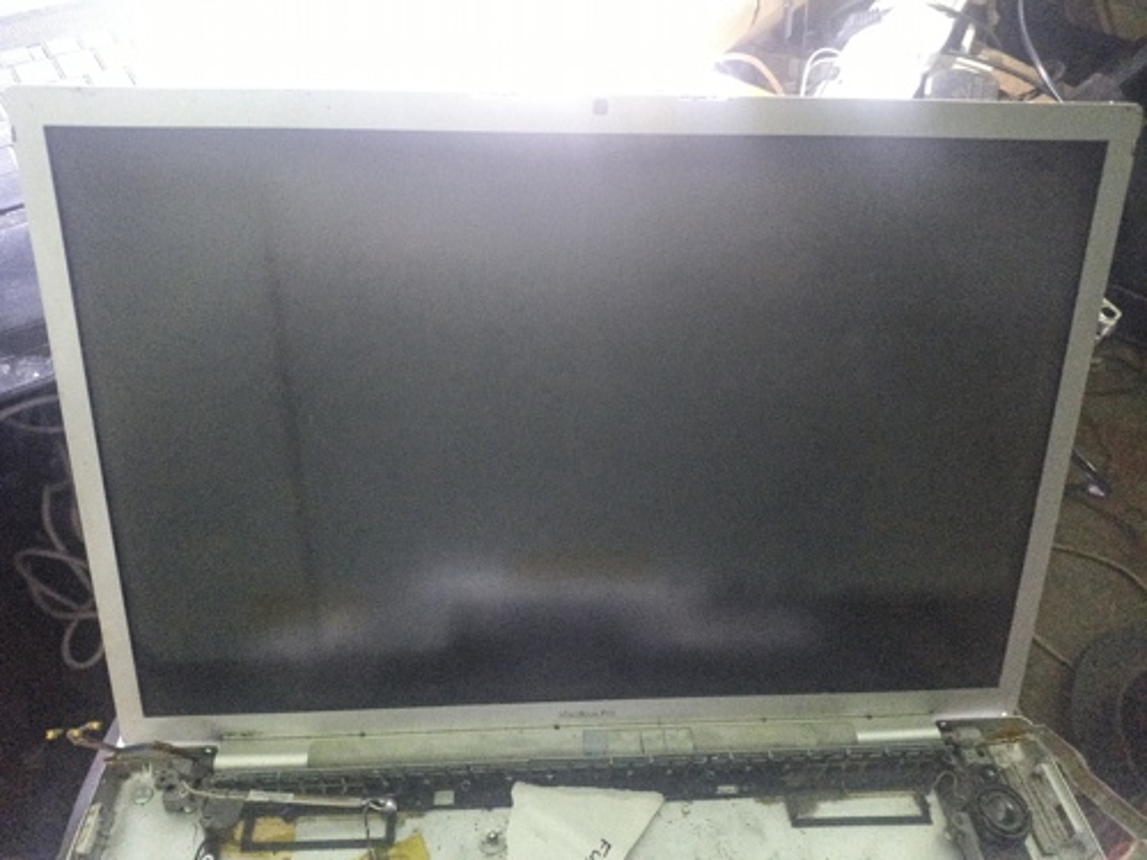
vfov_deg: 58.9
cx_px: 574
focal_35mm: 23
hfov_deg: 73.9
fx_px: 762
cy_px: 430
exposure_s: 1/33.3
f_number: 1.79
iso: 1773
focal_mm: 4.71
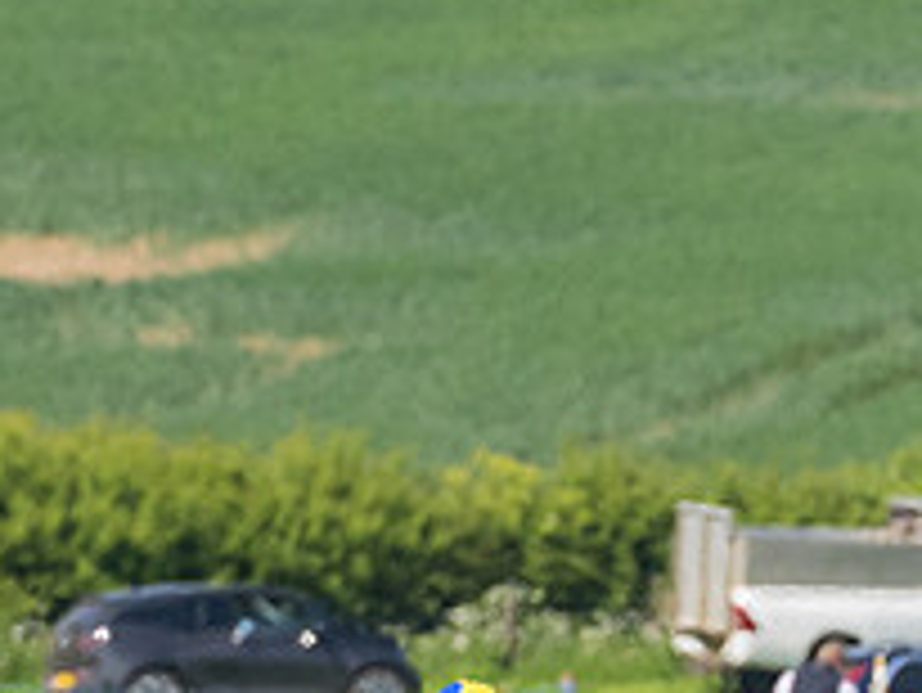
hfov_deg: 1.3
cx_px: 225
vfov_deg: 1.0
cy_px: 706
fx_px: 39869
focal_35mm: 1496
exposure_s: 1/3200
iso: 400
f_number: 4
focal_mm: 200
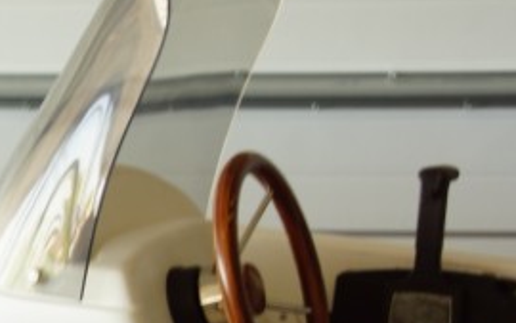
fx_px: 2580
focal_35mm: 183
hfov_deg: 11.2
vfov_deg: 7.1
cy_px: 346
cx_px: -140
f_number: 5
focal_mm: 45
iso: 100
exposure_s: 1/8
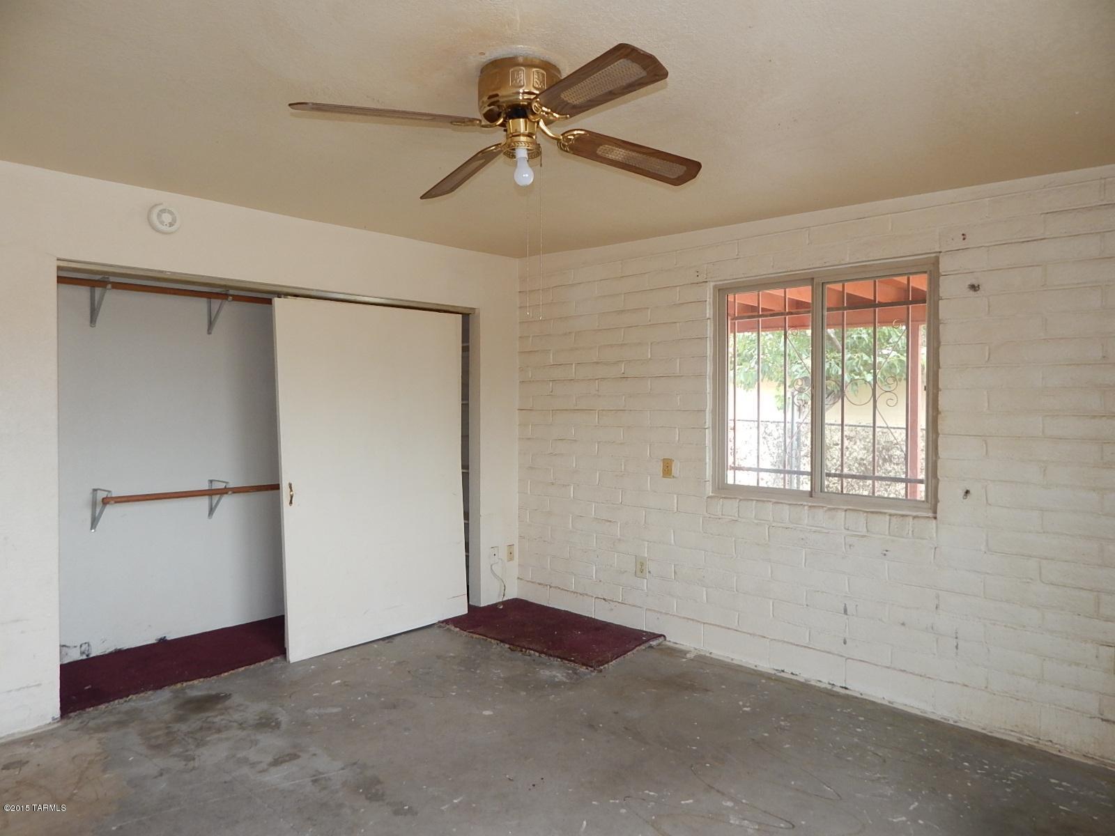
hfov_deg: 76.4
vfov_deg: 61.1
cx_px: 558
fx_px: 709
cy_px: 418
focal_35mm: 22
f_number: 3
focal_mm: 4
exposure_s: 1/30
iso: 125
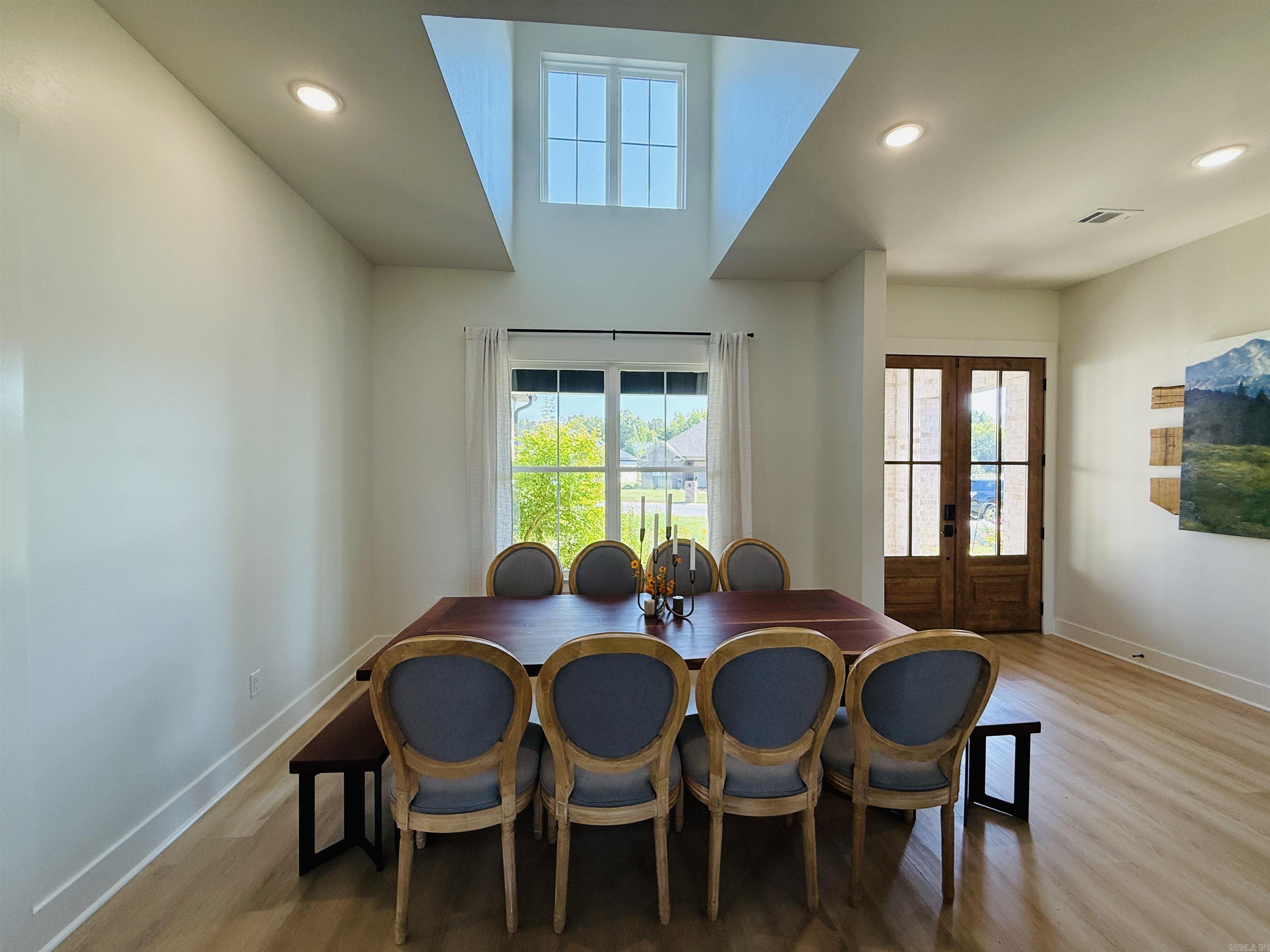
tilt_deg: -1.1
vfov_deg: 85.7
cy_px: 476
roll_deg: -0.6
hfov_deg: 102.1
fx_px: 514
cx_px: 635
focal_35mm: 14
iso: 80
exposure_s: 1/120
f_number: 2.2
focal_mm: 2.22
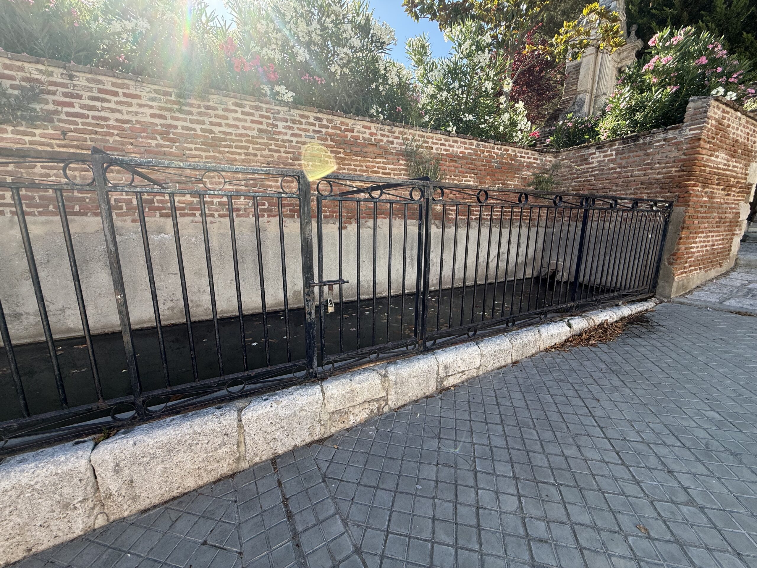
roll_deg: -1.0
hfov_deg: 102.1
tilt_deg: -11.9
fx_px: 306
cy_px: 284
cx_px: 378
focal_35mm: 14
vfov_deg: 85.7
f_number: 2.2
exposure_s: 1/386
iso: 50
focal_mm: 2.22
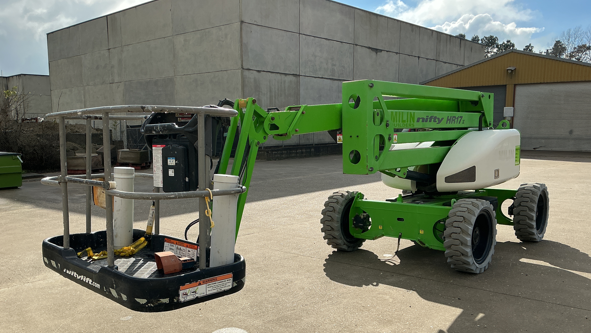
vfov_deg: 36.5
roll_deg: -0.1
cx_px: 294
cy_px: 205
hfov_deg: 61.0
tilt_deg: -9.1
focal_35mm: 32
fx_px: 501
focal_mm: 3
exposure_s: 1/2227
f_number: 1.8
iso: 25
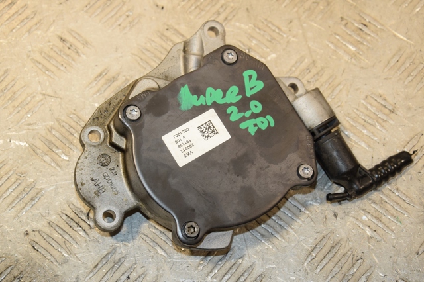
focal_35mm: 87
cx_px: 212
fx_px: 1024
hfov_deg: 23.4
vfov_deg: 15.7
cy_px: 141
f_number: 7.1
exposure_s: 1/200
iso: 800
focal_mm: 58
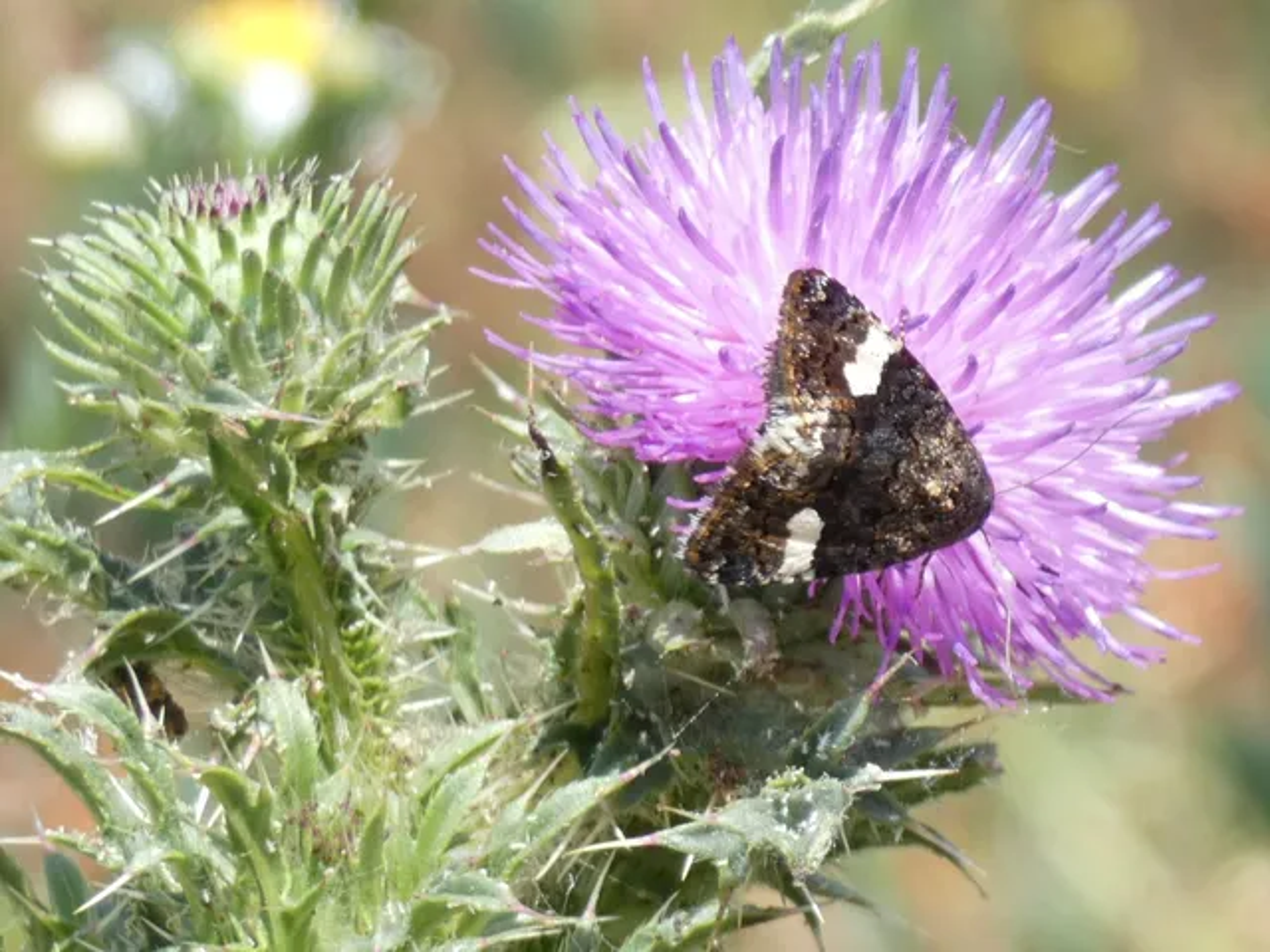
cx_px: 635
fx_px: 6017
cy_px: 476
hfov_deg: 12.0
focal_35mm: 164
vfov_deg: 9.1
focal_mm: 29.5
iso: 80
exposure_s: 1/200
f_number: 5.4
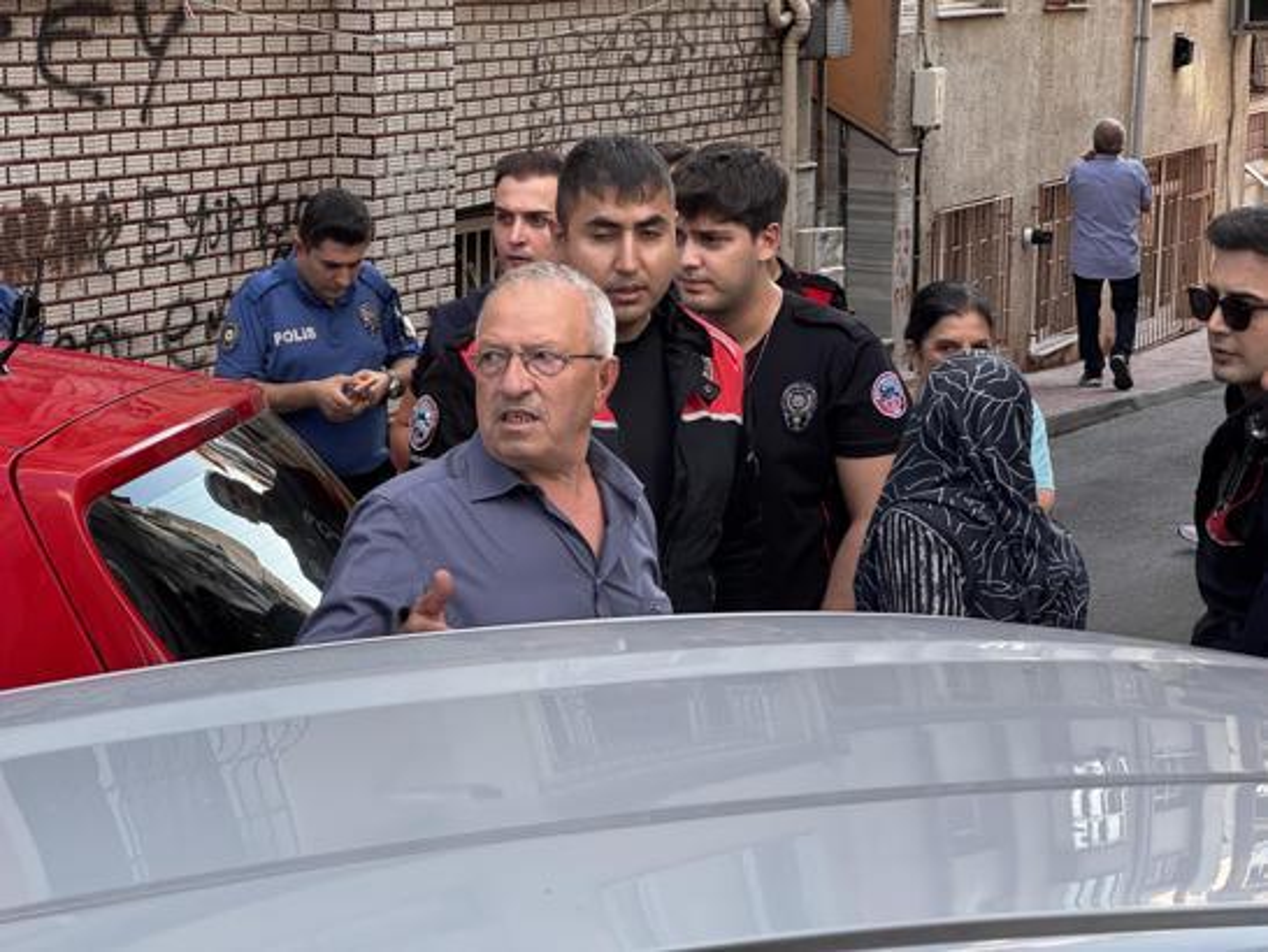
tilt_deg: -10.4
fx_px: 2822
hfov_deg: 25.3
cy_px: 476
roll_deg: -1.0
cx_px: 634
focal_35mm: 77
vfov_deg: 19.2
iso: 125
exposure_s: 1/99
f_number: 2.8
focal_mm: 9
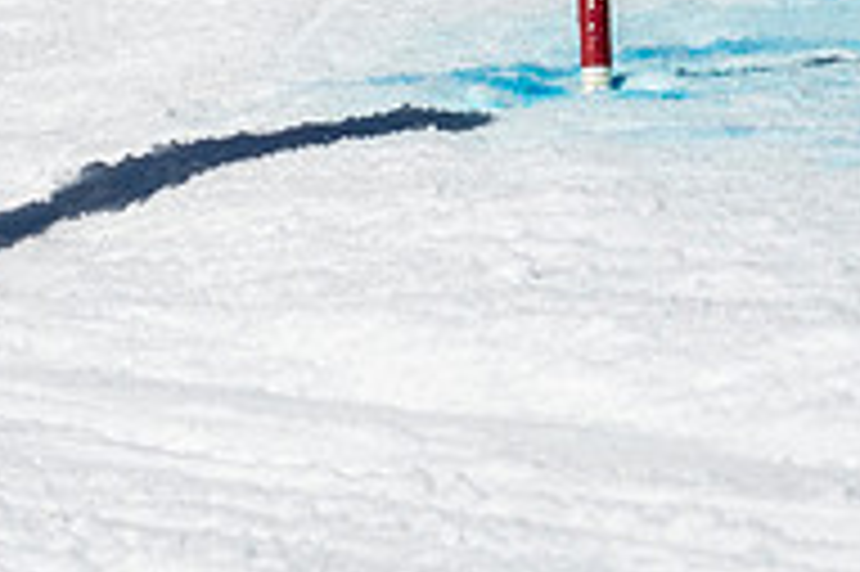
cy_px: -183
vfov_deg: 0.6
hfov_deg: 0.9
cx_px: -416
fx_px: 53798
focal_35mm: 2254
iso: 200
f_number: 8
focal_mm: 400
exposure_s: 1/2000
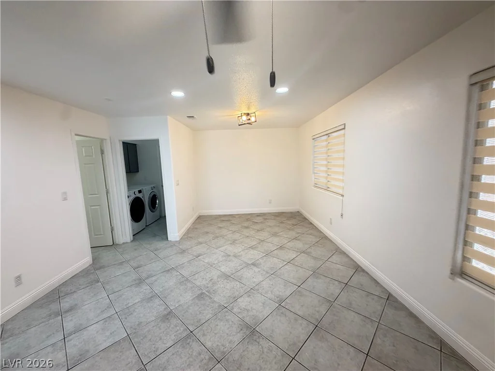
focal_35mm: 14
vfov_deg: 85.7
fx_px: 200
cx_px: 248
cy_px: 186
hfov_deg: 102.1
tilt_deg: -3.8
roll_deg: +2.0
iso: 200
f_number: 2.2
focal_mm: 2.22
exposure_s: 1/60
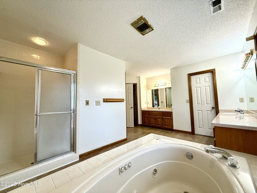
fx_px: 104
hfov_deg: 102.0
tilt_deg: +3.4
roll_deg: +1.7
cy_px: 96
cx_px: 128
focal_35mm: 14
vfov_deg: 85.7
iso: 125
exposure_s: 1/120
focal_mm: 2.22
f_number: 2.2
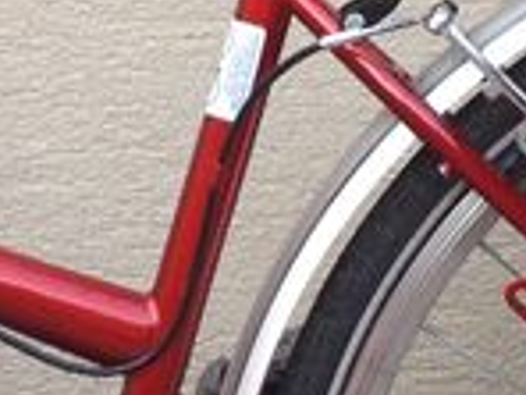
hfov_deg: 8.3
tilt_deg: -10.3
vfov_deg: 6.3
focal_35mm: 236
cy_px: 174
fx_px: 3586
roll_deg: +1.5
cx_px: 4
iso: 50
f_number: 2.4
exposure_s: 1/60
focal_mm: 4.28
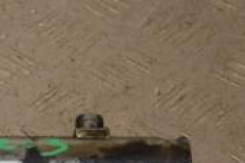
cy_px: 103
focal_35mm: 252
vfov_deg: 5.5
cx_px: -132
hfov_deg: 8.0
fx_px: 1715
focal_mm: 48
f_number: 5.6
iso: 800
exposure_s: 1/200
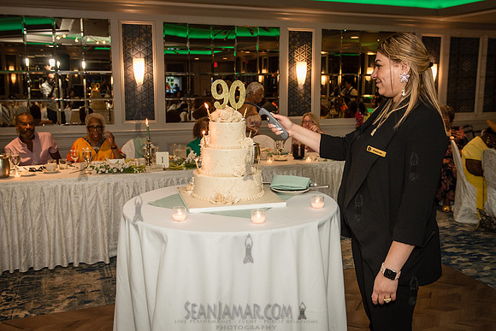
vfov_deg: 34.1
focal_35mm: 39
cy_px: 162
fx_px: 540
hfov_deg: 49.3
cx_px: 262
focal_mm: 34
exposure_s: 1/200
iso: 1600
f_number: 3.5
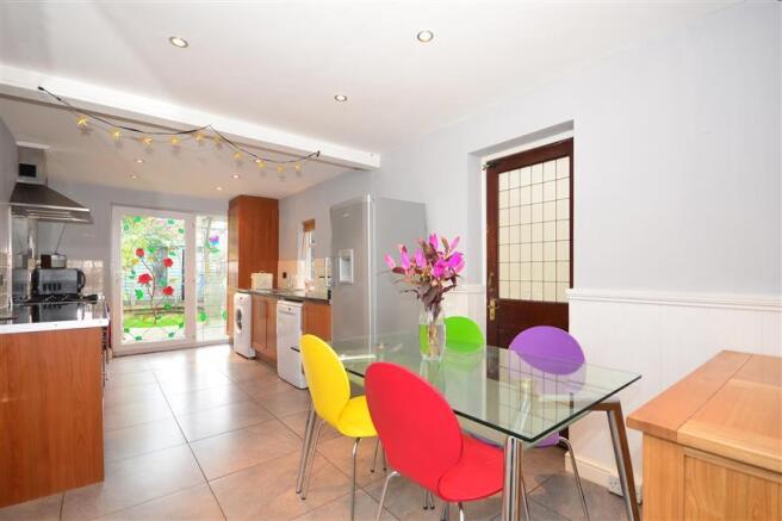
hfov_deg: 100.4
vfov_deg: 77.3
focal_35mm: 15
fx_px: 326
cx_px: 391
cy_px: 260
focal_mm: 10
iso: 400
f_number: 5.6
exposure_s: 1/13
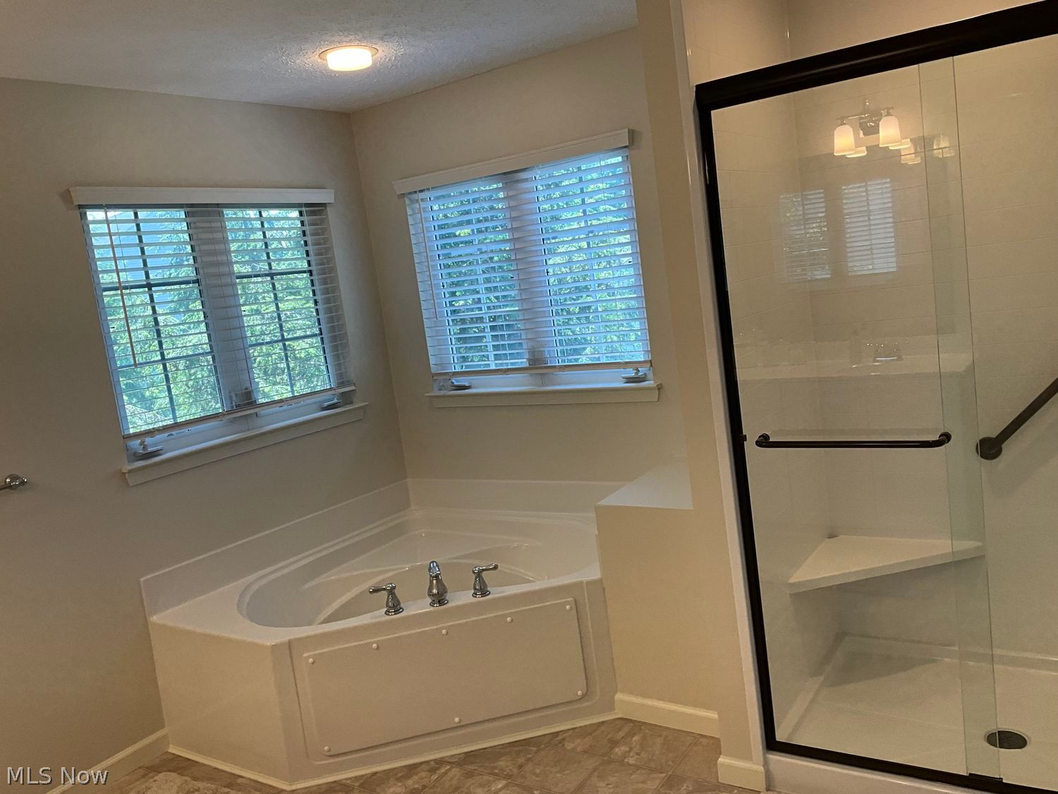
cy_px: 397
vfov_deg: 48.2
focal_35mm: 29
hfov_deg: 61.7
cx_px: 529
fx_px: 886
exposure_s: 1/120
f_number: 1.8
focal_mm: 3
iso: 50
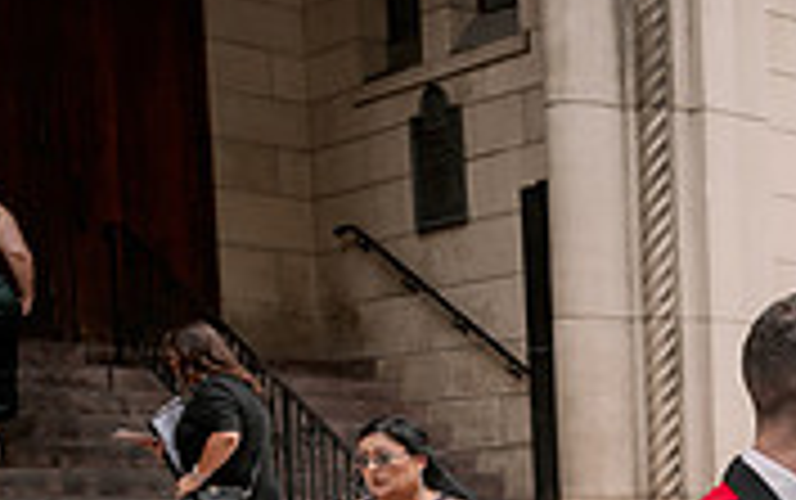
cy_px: 689
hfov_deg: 21.5
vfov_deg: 15.4
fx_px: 1737
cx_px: 1205
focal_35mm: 80
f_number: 2.8
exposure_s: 1/500
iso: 50
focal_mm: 24
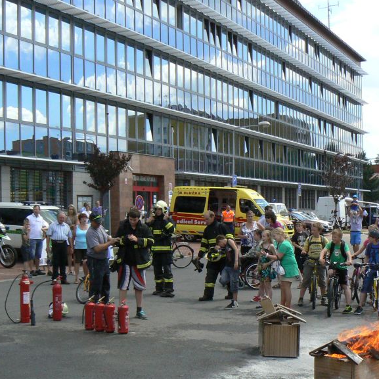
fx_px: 718
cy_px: 249
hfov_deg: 29.5
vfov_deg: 29.4
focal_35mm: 58
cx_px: 151
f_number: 6.3
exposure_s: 1/400
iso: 200
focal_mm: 6.2
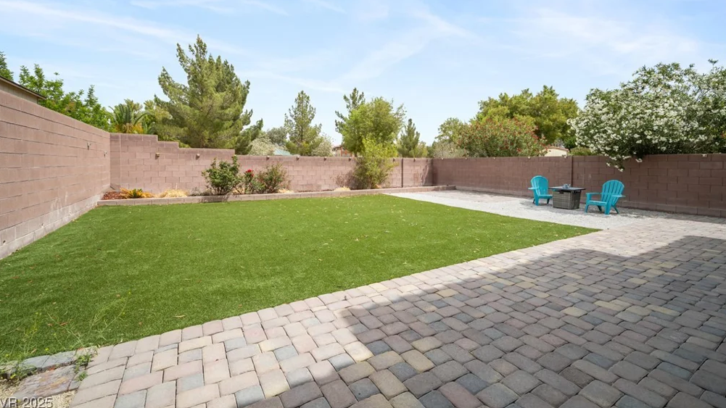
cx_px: 358
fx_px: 289
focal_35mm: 15
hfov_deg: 103.0
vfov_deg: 70.0
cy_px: 169
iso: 100
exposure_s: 1/320
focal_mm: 14
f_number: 9
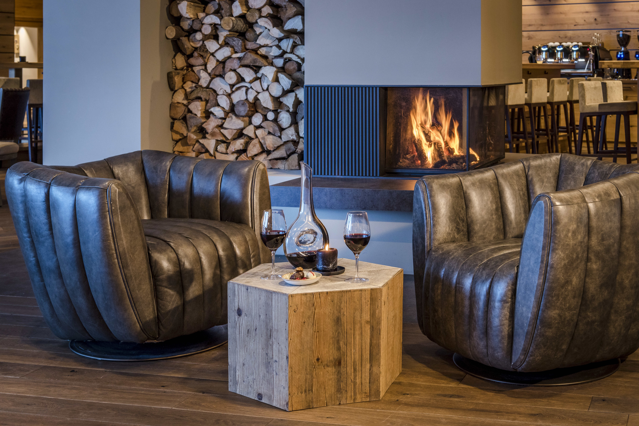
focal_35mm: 52
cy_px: 213
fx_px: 923
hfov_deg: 38.2
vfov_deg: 26.0
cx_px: 320
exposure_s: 1/8
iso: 500
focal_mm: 52
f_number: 9
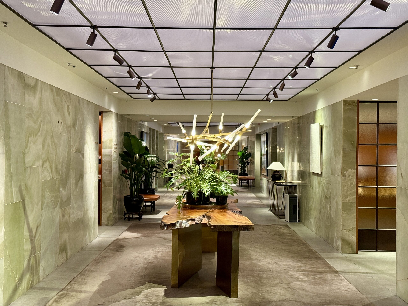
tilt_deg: -0.5
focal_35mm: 48
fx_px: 566
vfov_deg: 30.3
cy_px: 153
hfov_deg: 39.7
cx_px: 204
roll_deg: -0.6
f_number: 1.78
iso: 250
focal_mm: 6.76
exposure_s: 1/60
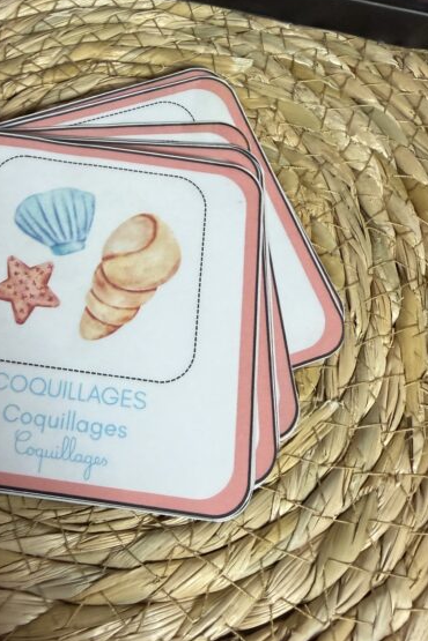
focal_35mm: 36
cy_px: 246
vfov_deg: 52.6
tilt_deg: -63.3
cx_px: 113
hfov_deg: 36.1
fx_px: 642
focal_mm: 2.22
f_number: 2.2
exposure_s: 1/121
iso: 320
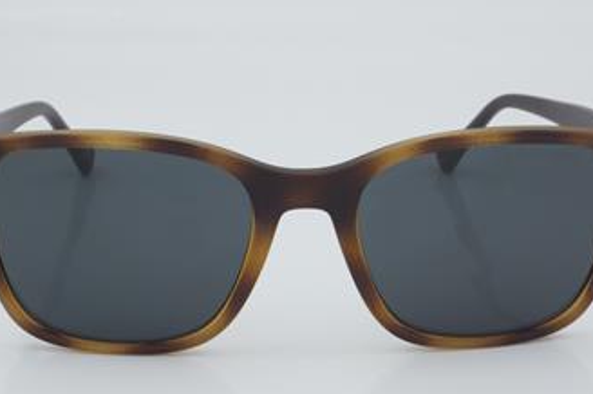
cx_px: 298
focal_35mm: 101
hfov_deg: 20.3
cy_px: 204
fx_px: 1656
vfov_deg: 13.6
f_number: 32
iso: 100
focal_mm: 55
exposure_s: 1/4
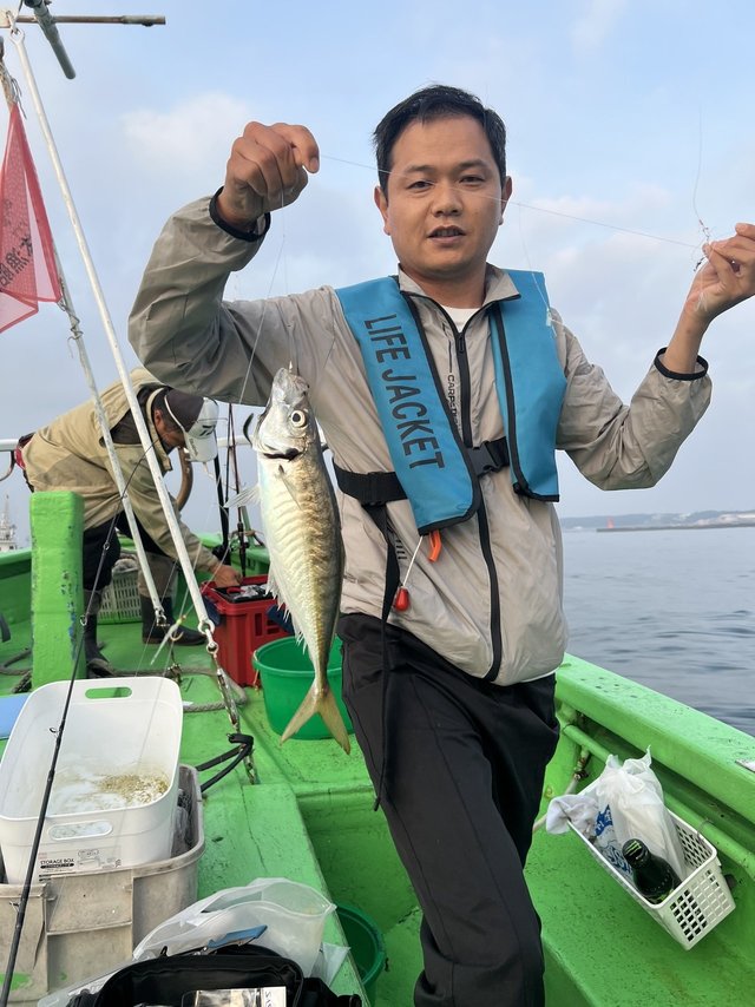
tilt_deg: +3.4
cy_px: 504
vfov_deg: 67.3
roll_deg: +0.8
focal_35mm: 26
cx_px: 378
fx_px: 756
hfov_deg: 53.0
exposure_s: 1/924
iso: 50
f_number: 1.5
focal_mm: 5.7
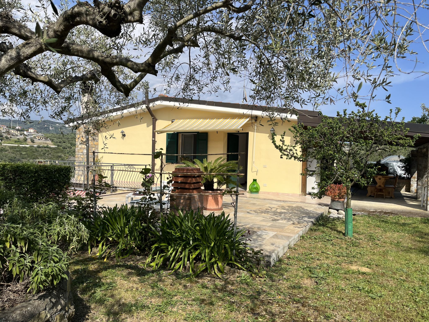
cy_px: 161
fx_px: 322
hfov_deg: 67.3
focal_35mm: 26
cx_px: 214
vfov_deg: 53.1
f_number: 1.6
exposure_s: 1/4854
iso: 50
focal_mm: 5.1
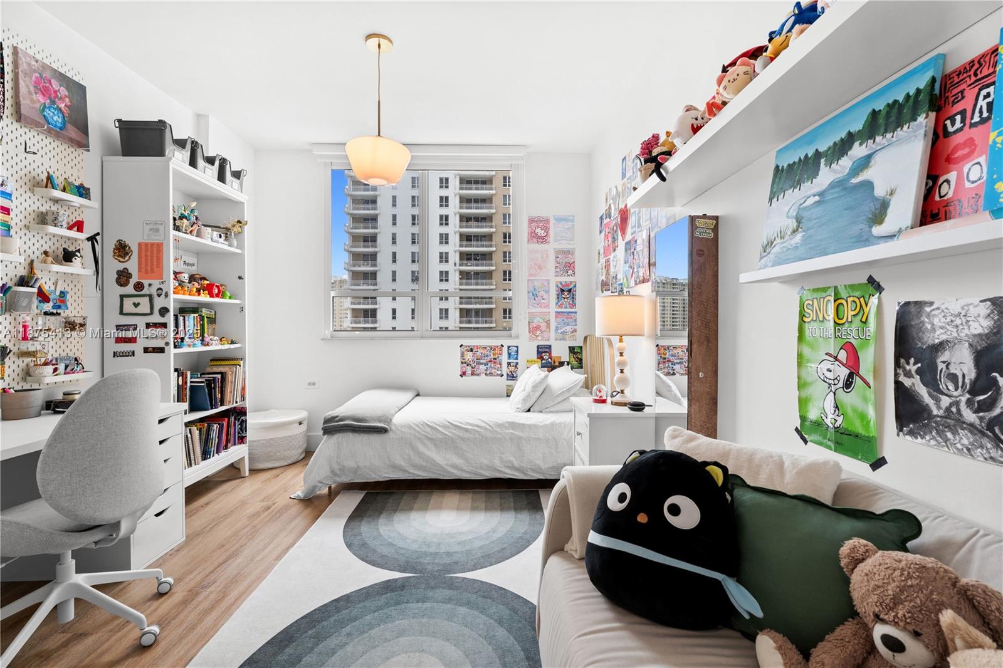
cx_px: 502
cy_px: 334
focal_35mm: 16
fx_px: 446
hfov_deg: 96.7
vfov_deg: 73.7
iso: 400
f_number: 8
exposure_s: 1/15
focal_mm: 16
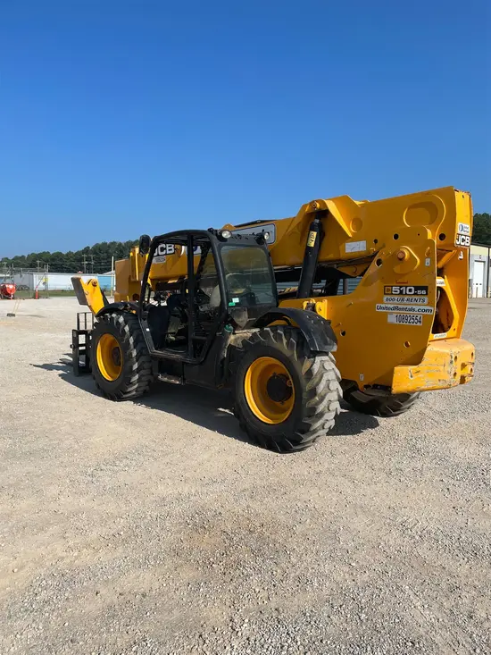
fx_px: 492
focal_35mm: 26
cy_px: 328
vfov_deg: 67.3
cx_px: 246
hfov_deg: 53.1
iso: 50
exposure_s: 1/6494
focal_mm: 4.2
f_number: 1.6
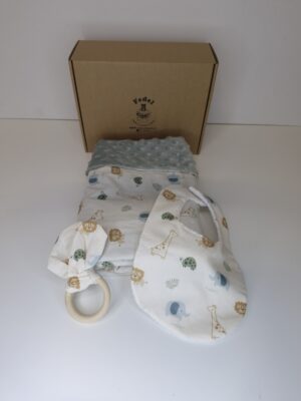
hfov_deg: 58.9
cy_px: 200
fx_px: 267
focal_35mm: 23
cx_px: 150
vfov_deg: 73.9
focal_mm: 5.54
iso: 50
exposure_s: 1/100
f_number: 1.8
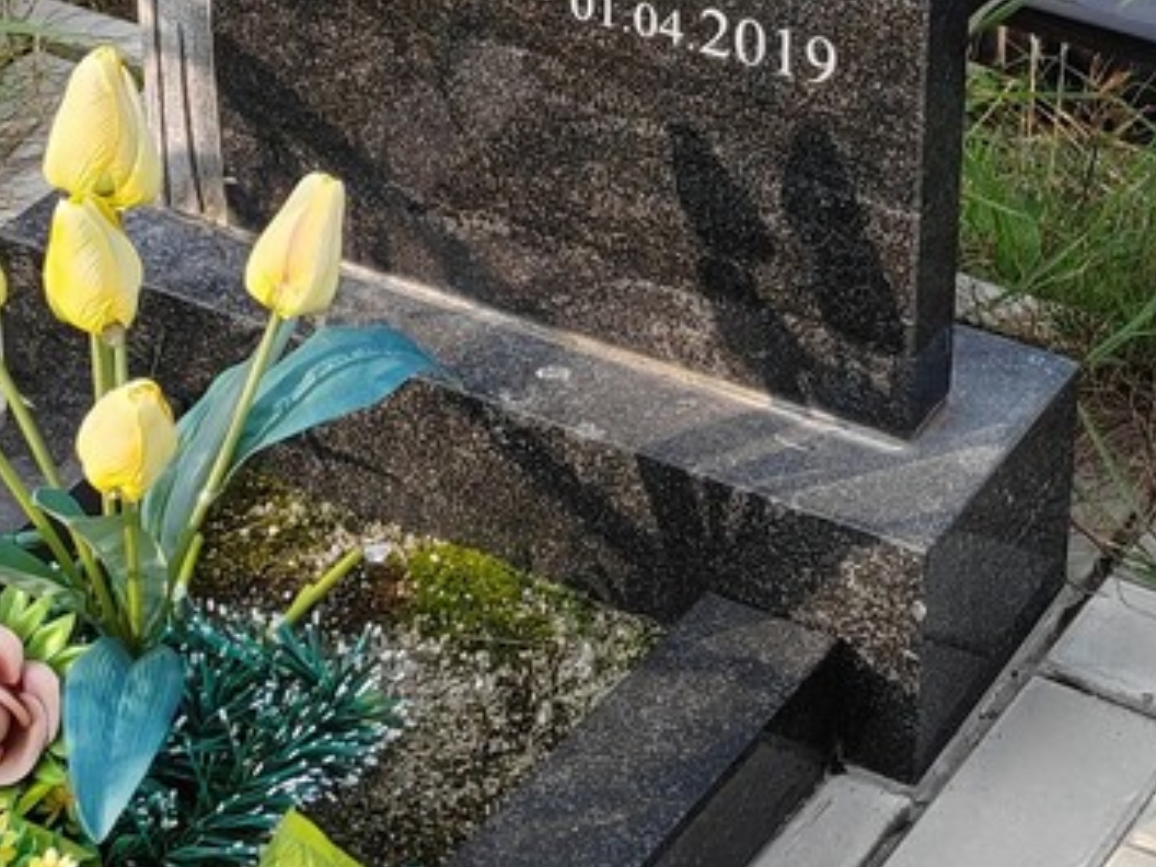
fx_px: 3640
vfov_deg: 13.3
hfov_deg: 17.9
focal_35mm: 109
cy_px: -112
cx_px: 890
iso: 100
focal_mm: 5.52
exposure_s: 1/540
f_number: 1.9
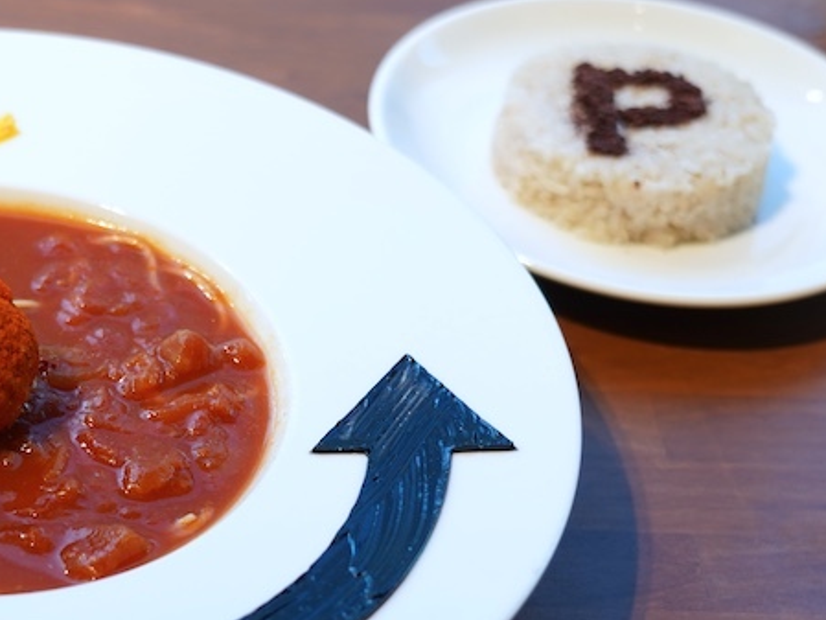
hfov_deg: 21.6
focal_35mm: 90
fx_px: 2148
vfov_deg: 16.4
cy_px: 446
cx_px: 226
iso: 320
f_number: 4
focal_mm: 42
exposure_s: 1/50
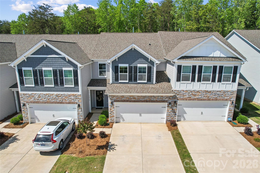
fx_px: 159
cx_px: 130
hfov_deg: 78.6
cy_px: 86
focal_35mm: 22
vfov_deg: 57.2
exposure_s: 1/400
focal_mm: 8.4
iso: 120
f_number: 2.8
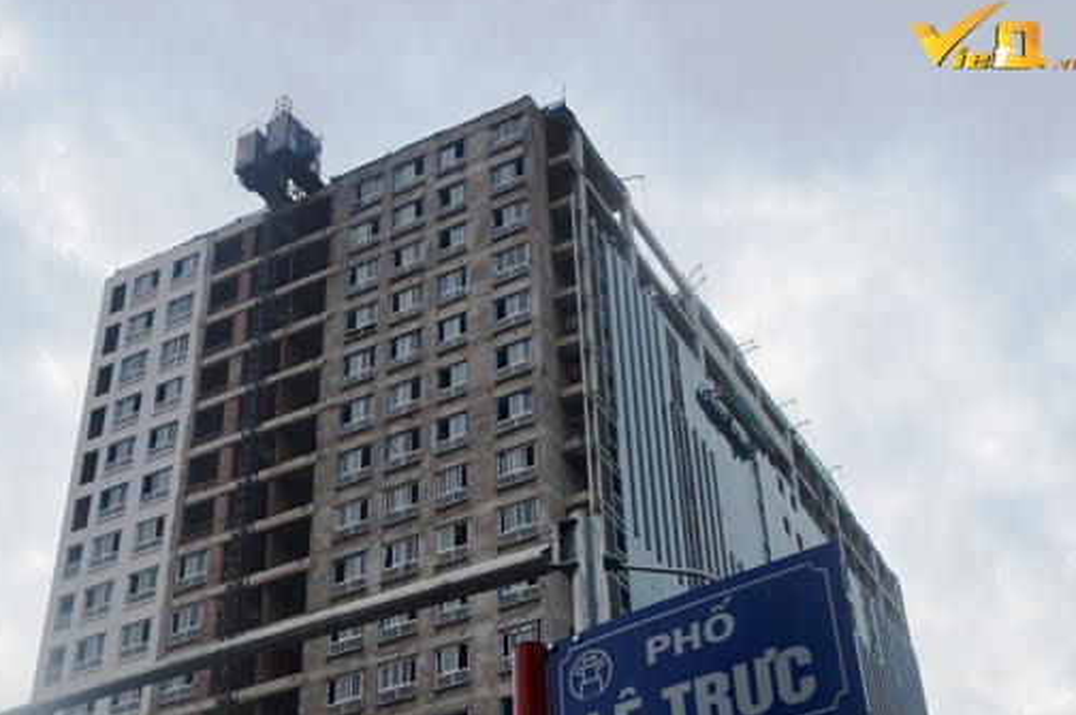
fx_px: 1481
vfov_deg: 27.1
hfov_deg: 39.9
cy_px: 408
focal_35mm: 50
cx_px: 473
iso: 200
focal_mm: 27
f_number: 8
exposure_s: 1/320
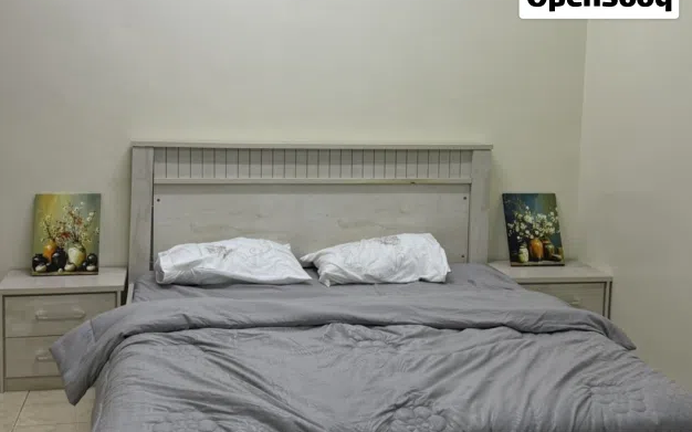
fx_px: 490
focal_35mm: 26
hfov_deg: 70.4
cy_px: 178
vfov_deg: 47.4
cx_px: 353
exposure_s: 1/50
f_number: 1.78
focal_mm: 6.76
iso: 160
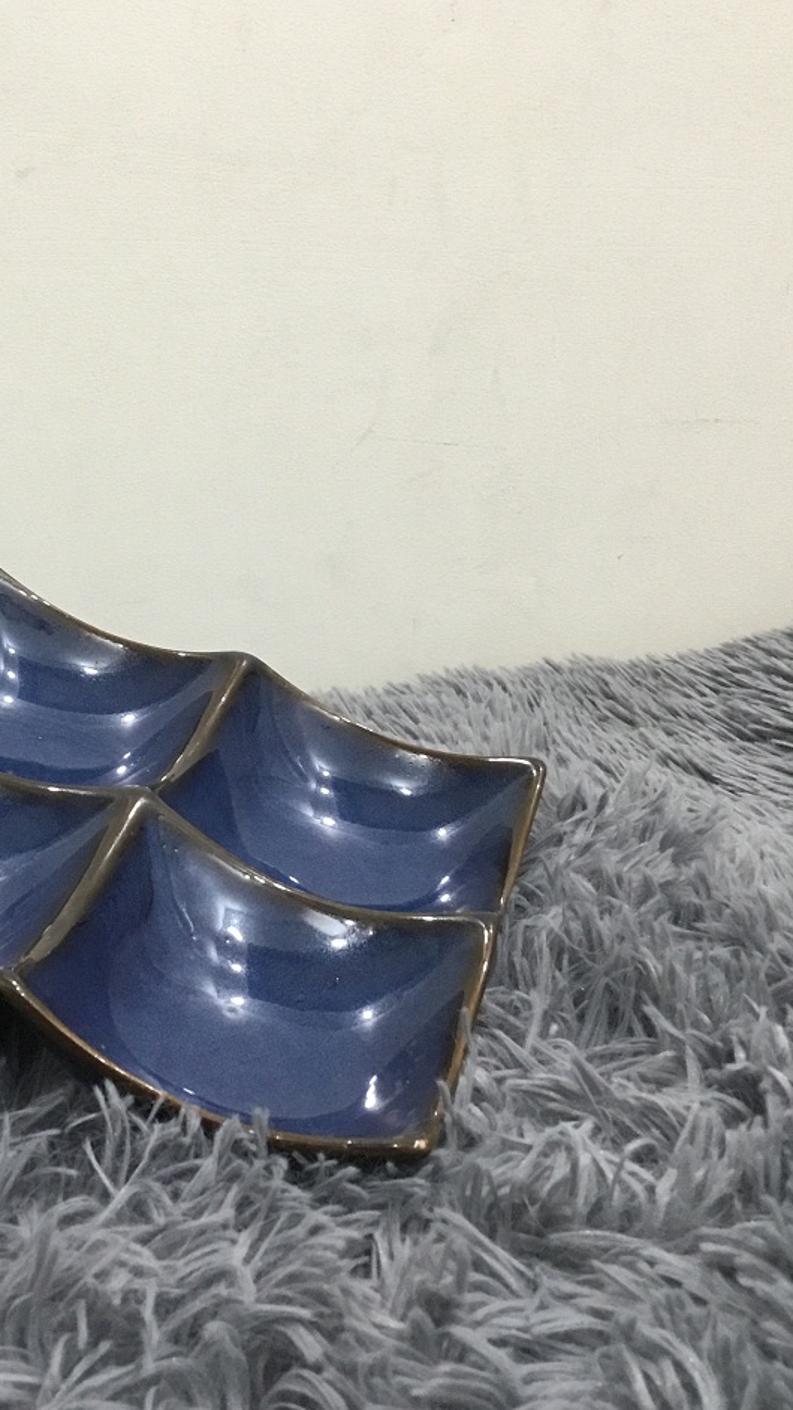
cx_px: 169
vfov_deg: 47.3
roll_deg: +0.6
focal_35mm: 43
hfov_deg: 27.2
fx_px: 1608
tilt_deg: -14.3
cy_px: 766
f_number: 2.4
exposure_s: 1/30
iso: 125
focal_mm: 3.3
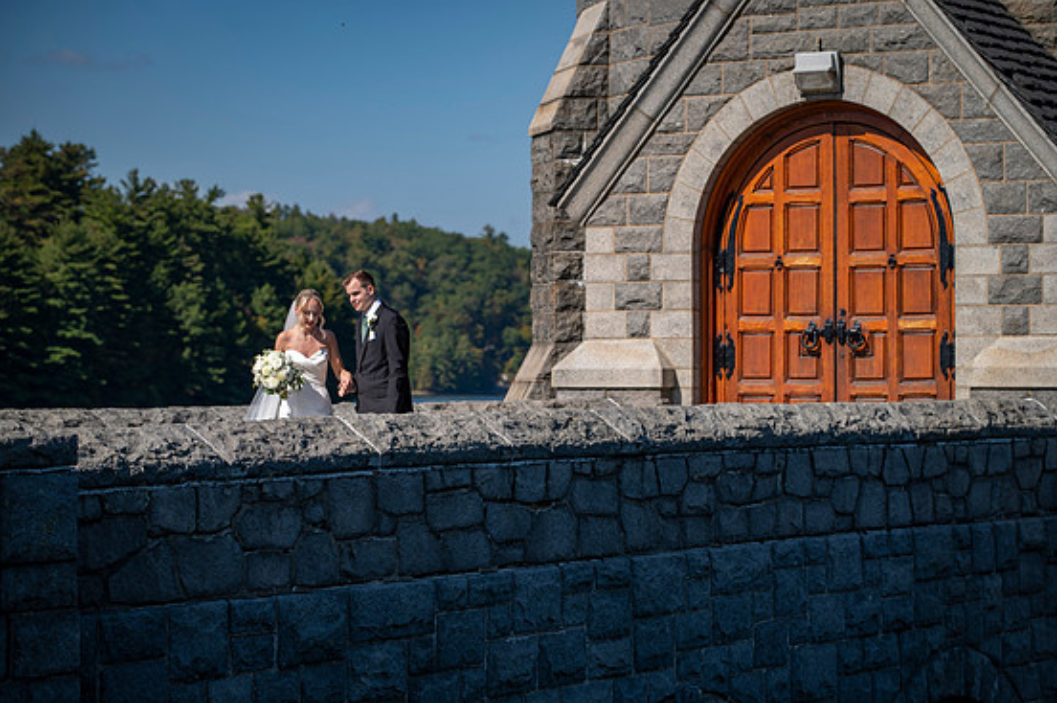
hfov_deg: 18.6
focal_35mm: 110
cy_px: 360
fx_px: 3227
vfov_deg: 12.4
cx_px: 551
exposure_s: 1/1000
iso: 50
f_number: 4
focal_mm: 102
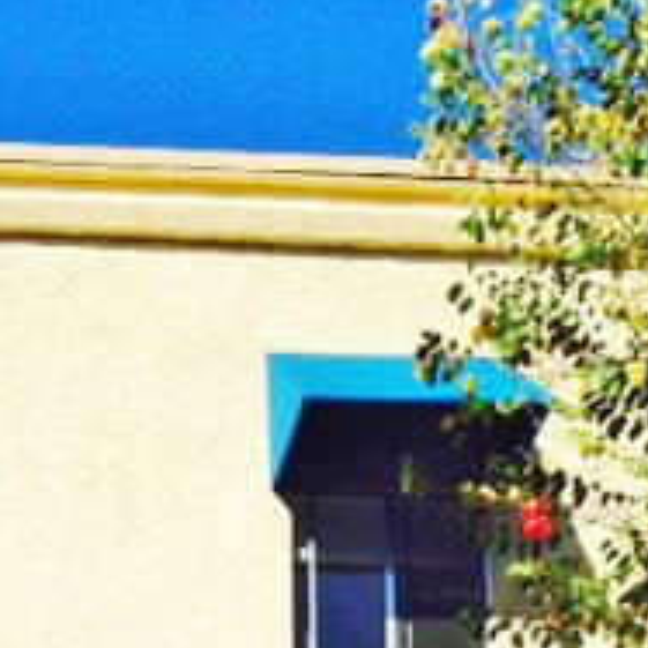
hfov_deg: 16.8
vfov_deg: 15.4
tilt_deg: +17.3
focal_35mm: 100
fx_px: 2118
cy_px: 1102
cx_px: -87
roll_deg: -2.6
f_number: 2.4
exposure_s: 1/2710
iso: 50
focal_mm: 4.12
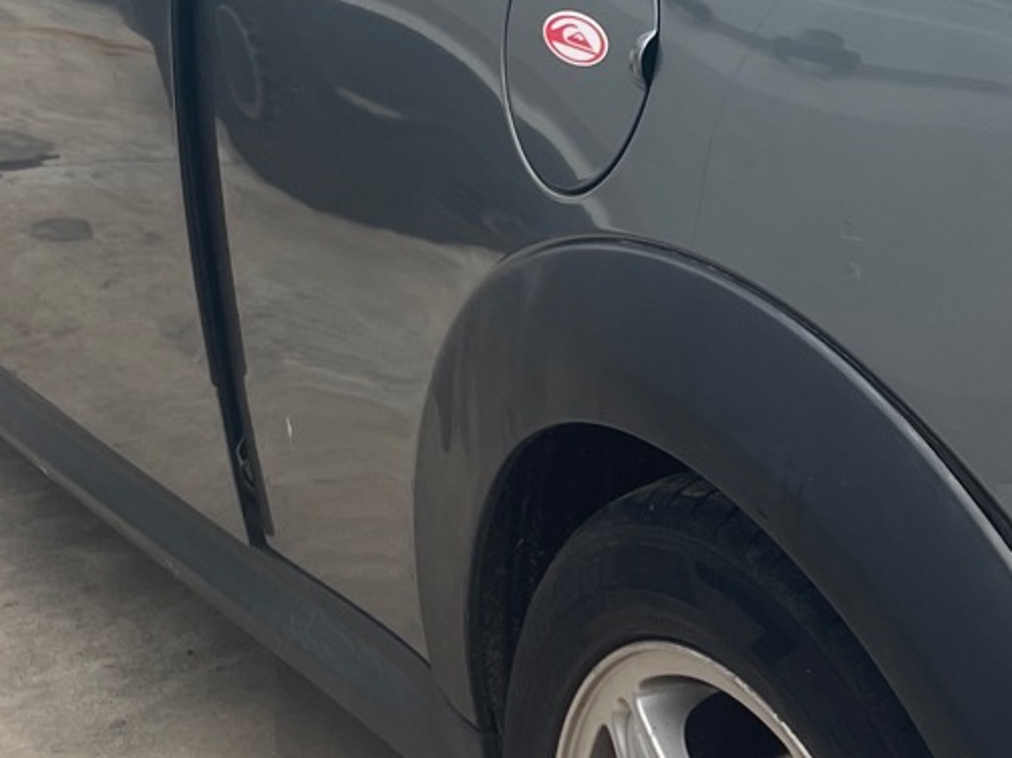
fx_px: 2718
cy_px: 191
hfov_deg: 20.2
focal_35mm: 93
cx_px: 1101
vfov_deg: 15.8
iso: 32
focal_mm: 4.2
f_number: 1.6
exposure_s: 1/1511
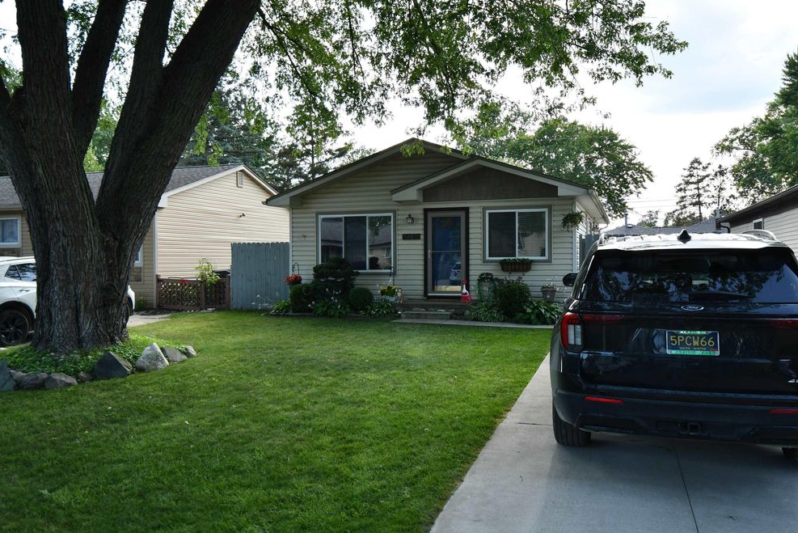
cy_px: 268
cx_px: 411
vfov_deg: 46.4
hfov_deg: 65.4
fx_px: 621
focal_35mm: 28
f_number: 5.6
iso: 250
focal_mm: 18
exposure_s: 1/250
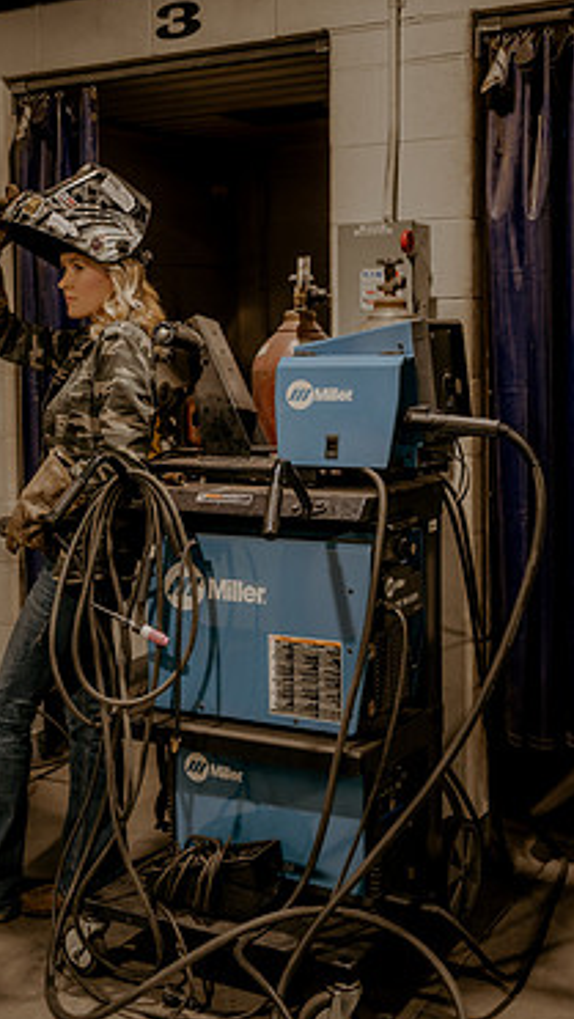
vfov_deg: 43.6
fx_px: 1270
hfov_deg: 25.4
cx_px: 221
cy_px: 426
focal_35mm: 47
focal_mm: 37
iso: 800
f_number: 2.8
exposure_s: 1/250
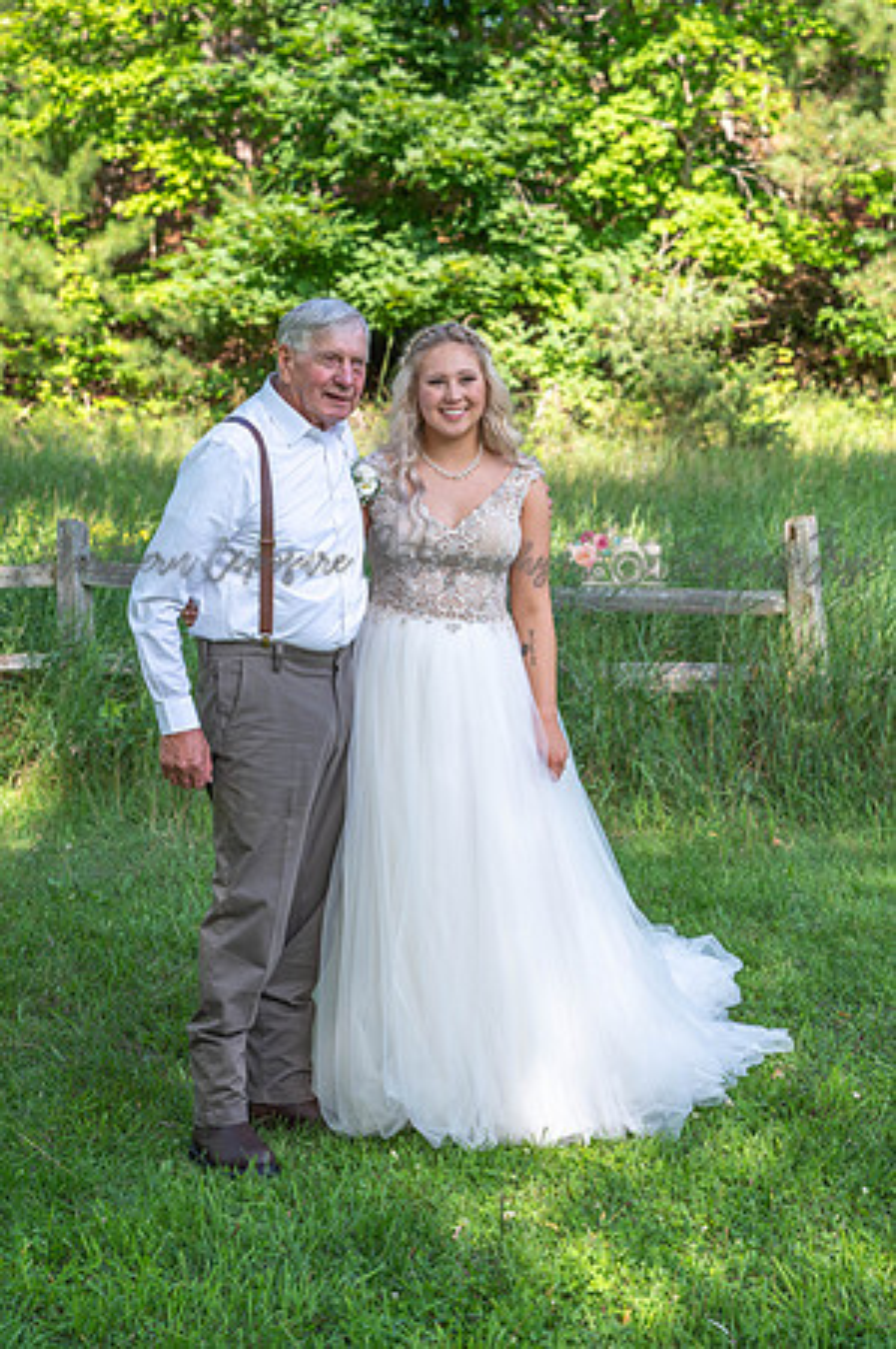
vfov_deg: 28.9
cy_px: 674
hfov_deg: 19.4
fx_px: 2619
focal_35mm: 70
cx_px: 448
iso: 125
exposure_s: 1/250
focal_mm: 70
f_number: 5.6
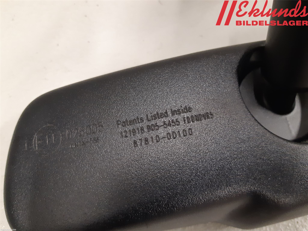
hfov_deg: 67.3
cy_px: 116
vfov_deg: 53.1
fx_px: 231
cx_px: 154
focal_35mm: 26
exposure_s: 1/25
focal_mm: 3.93
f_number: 1.7
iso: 200
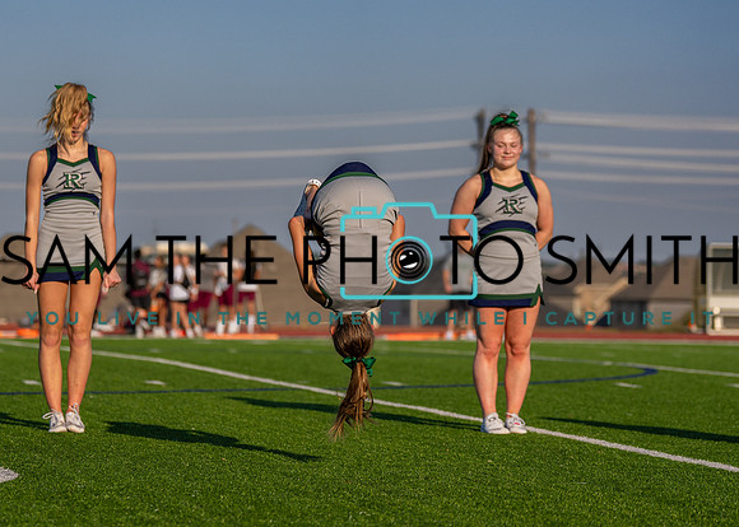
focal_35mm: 141
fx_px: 2968
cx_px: 357
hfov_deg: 14.2
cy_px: 198
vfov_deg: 10.2
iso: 100
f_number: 2.8
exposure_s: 1/5000
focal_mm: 95
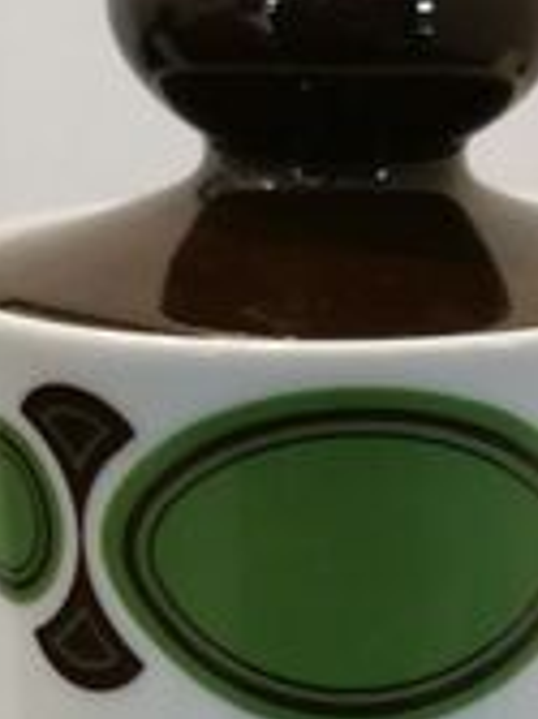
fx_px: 2573
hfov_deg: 11.9
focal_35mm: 124
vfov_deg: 15.7
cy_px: 676
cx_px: 267
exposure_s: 1/50
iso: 160
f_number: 1.8
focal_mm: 5.58
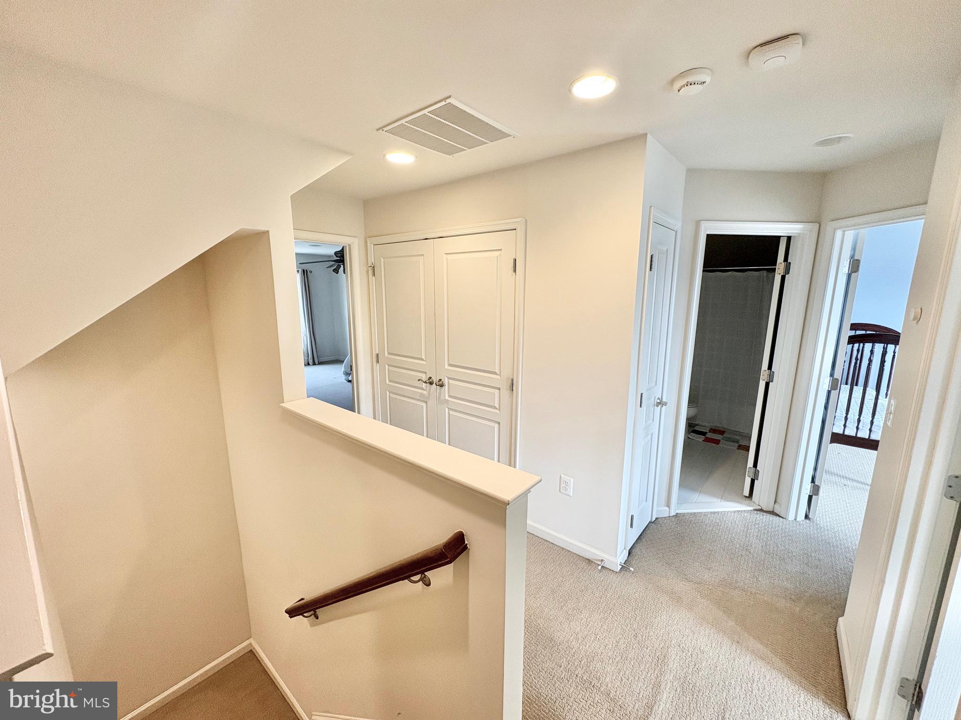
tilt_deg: -9.2
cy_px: 360
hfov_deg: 102.1
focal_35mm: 14
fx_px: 389
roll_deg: +0.0
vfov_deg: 85.7
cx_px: 480
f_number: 2.2
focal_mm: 2.22
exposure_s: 1/60
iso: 125
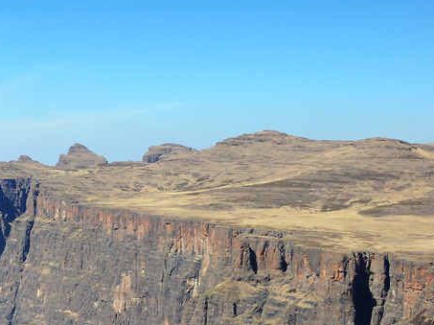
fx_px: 1129
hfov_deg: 20.6
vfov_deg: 16.3
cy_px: 221
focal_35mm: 90
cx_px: -56
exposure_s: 1/125
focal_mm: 27
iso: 100
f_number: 11
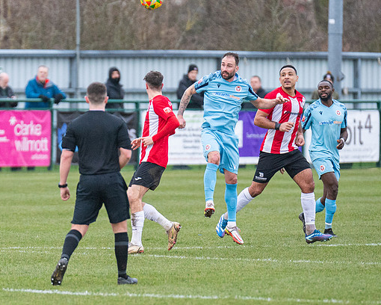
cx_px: 93
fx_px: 6585
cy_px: 153
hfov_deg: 3.3
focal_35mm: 584
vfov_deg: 2.7
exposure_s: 1/1600
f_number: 2.8
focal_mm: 250
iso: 2000
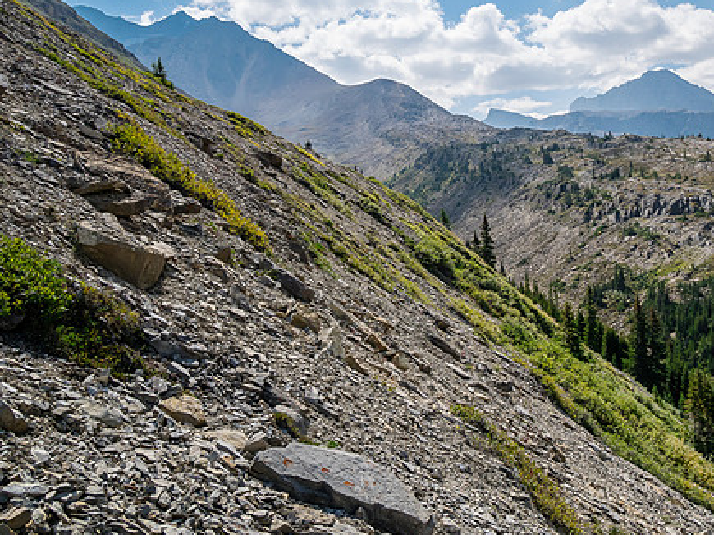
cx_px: 463
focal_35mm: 32
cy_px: 231
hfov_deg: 55.9
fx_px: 660
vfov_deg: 44.0
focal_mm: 12
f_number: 8
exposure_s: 1/320
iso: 200
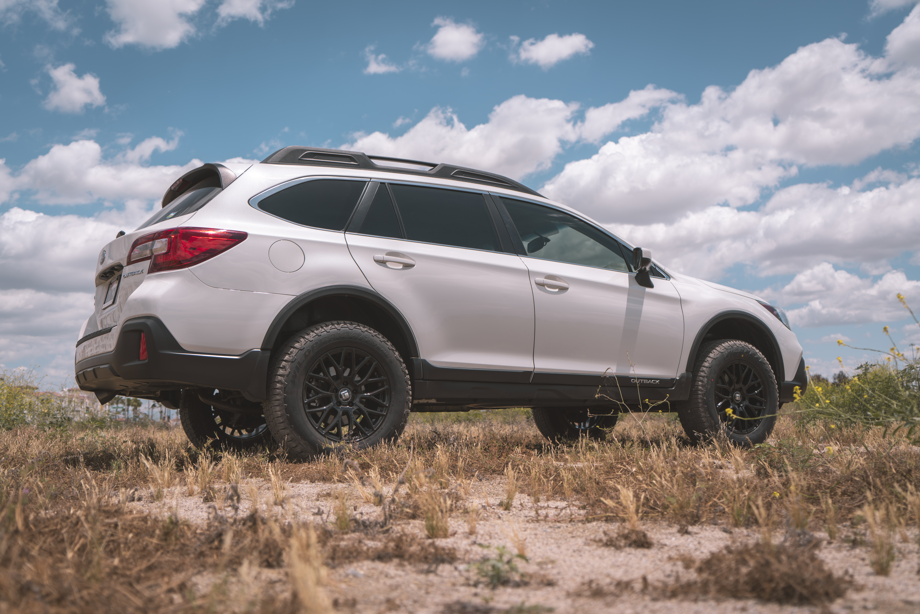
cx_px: 460
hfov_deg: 53.1
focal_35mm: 36
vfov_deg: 36.9
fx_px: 920
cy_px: 307
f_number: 4
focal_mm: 36
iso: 50
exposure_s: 1/800
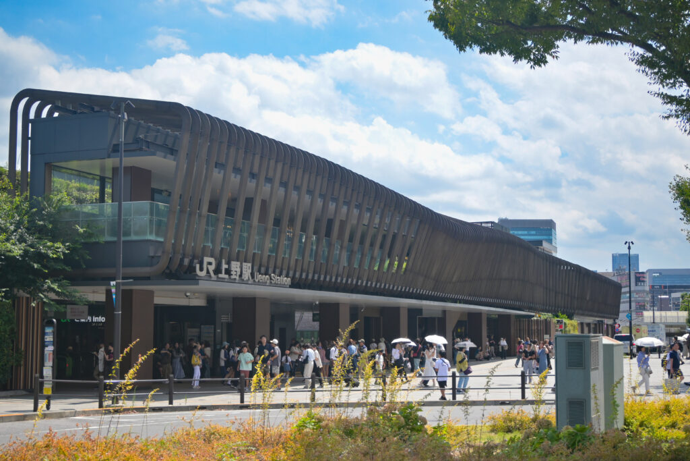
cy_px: 230
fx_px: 1006
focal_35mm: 52
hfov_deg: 37.8
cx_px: 345
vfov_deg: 25.8
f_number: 5.3
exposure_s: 1/500
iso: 100
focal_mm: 35
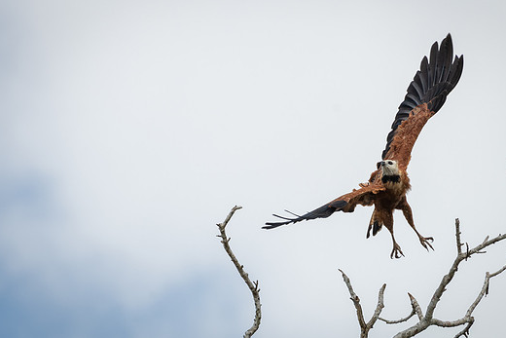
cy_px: 260
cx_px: 274
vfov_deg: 1.6
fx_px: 12104
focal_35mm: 861
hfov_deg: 2.4
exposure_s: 1/1250
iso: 250
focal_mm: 500
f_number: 8
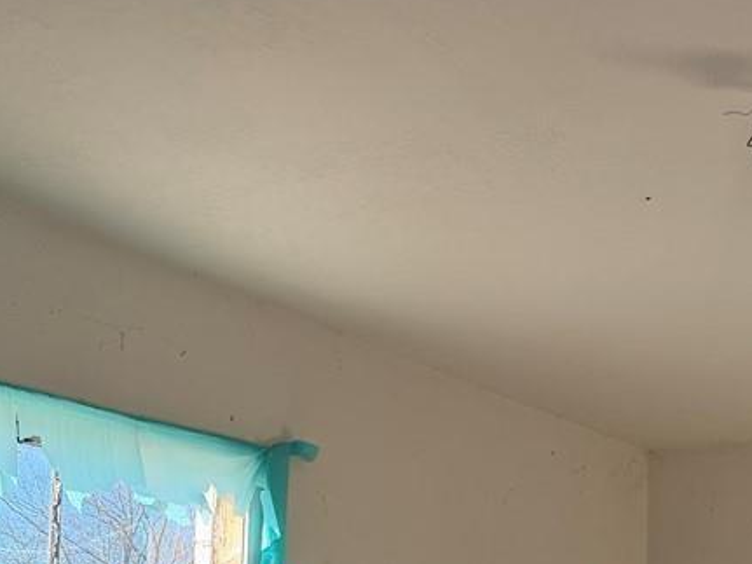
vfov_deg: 24.3
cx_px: 440
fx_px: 1238
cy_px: 588
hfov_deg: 33.7
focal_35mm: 57
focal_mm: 6.76
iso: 100
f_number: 1.78
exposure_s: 1/589
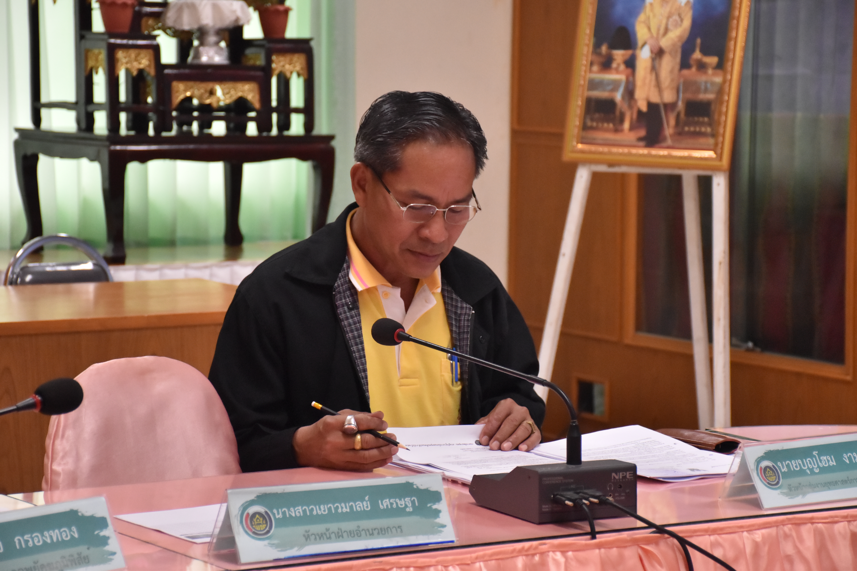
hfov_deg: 19.5
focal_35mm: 105
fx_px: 2499
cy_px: 286
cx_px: 428
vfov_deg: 13.0
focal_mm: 70
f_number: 5
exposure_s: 1/250
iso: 2000
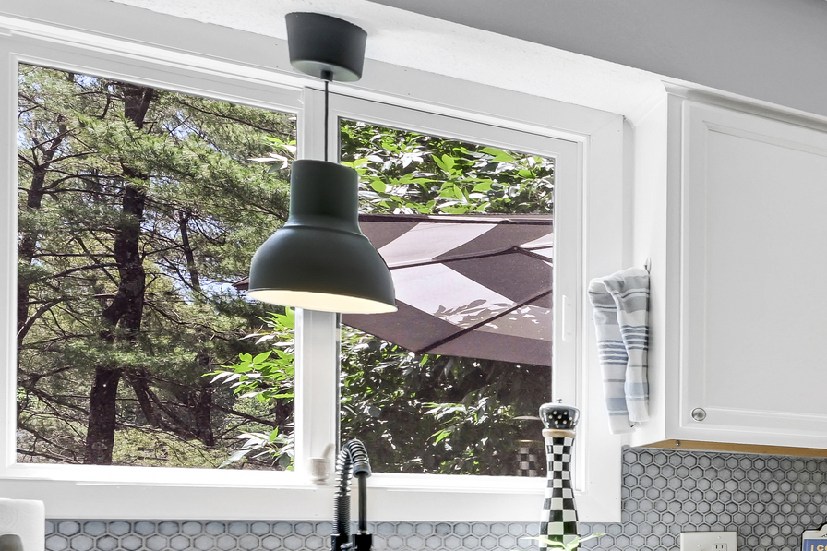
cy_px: 519
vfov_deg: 26.9
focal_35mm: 48
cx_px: 1311
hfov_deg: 26.2
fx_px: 1102
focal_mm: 14
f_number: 8
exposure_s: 1/320
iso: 200
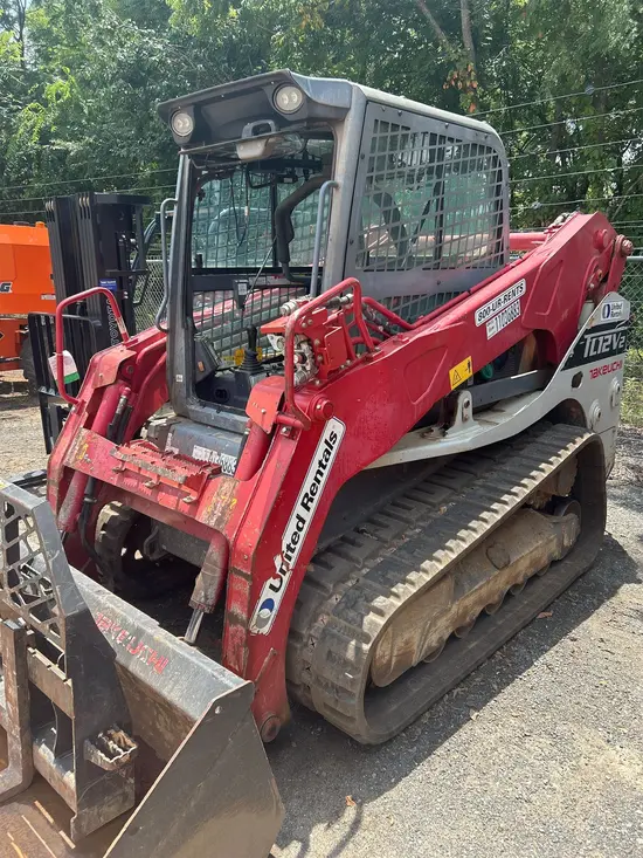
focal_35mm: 26
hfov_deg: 53.1
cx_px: 322
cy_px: 429
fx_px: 644
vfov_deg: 67.3
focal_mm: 5.7
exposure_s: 1/873
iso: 50
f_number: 1.5
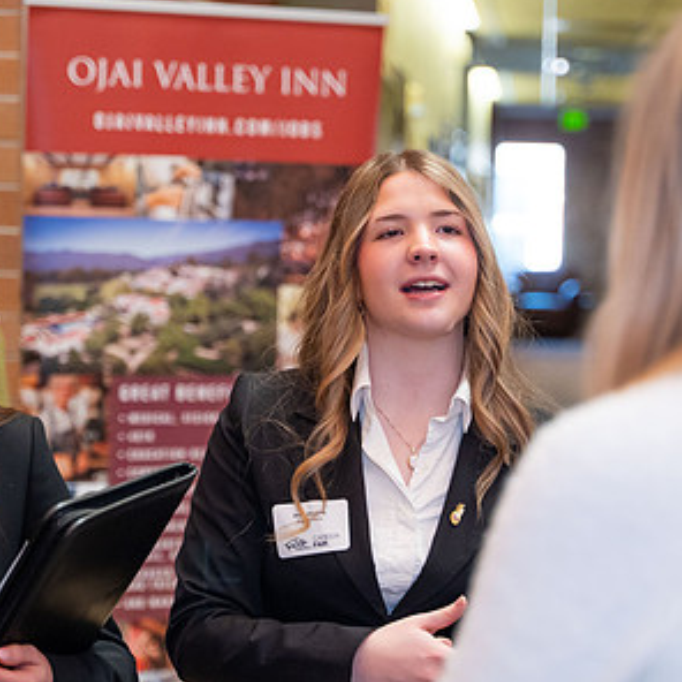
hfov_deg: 15.4
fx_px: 2519
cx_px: 357
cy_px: 392
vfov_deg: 15.4
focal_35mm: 113
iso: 2500
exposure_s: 1/640
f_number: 2.8
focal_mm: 68
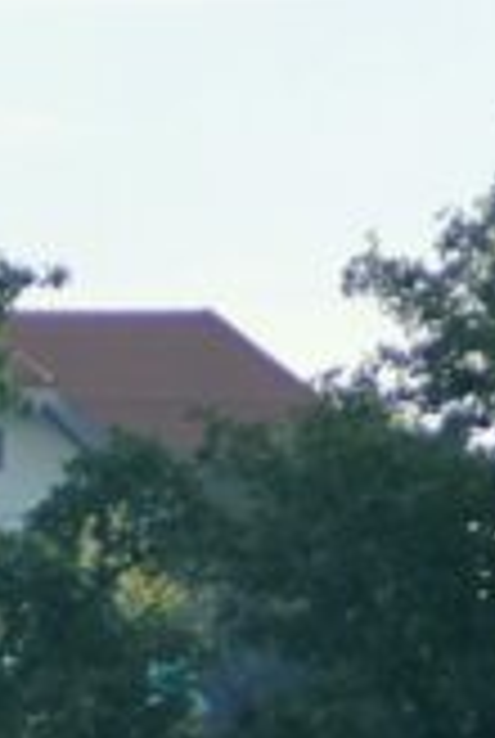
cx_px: -1094
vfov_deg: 4.1
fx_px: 10166
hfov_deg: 2.7
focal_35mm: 495
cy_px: 1359
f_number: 3.4
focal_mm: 18.77
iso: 125
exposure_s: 1/320
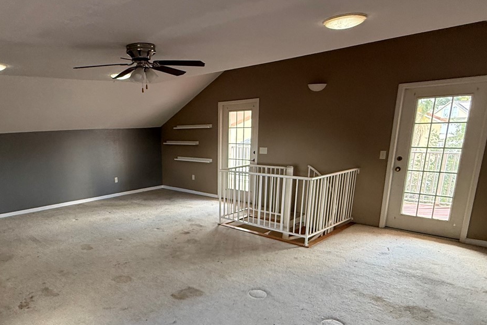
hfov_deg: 70.0
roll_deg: +2.4
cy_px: 217
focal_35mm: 25
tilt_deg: -13.0
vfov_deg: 50.4
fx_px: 338
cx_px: 172
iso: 320
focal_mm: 2.22
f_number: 2.2
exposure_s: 1/99
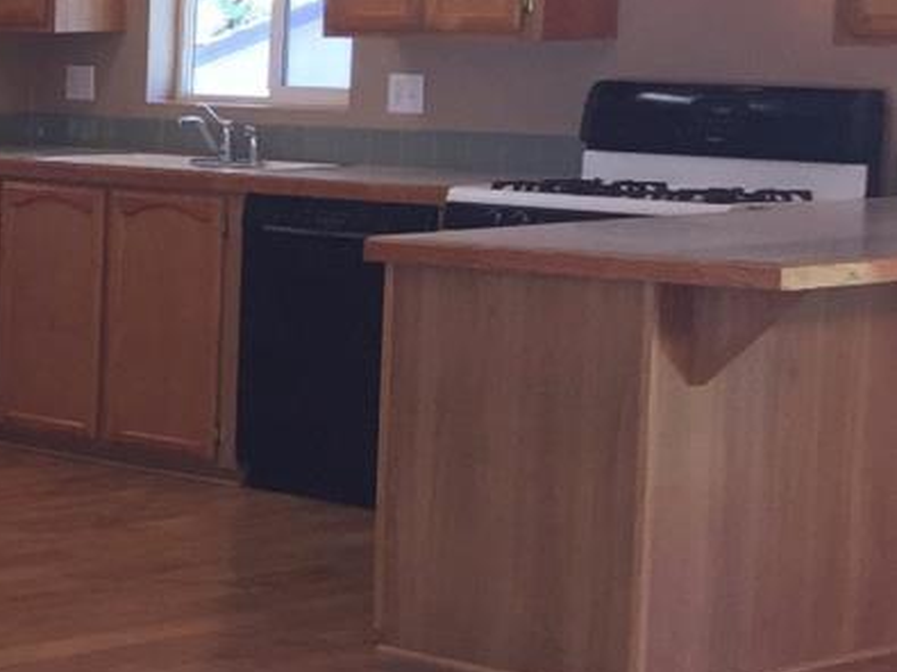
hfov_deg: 15.1
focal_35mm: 110
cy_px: 327
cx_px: -804
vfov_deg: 13.5
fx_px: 2850
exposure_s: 1/30
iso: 40
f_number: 2.2
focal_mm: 4.15
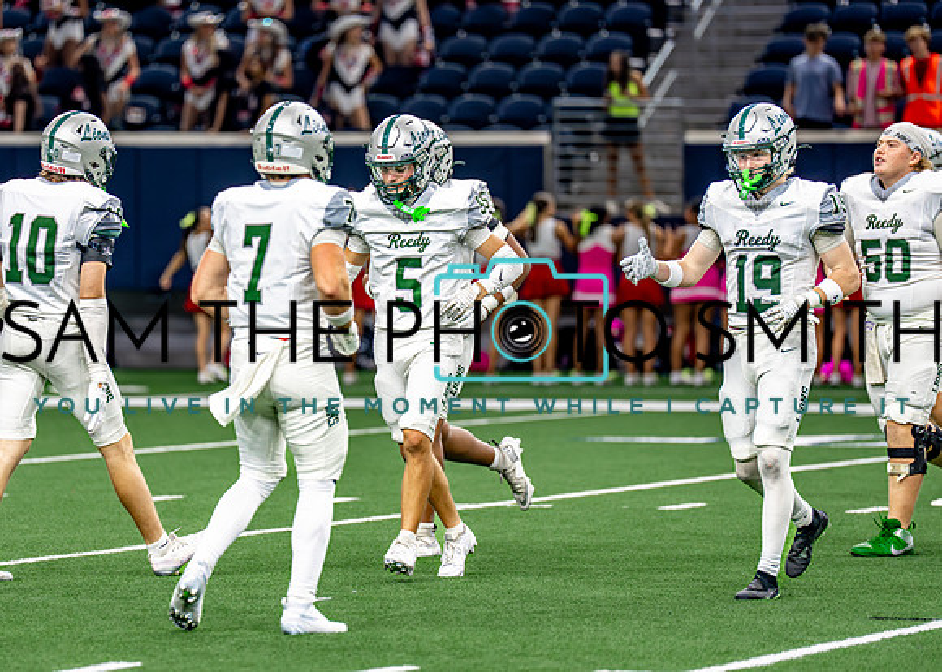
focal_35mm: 269
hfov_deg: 7.5
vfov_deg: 5.4
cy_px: 313
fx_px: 7194
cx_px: 384
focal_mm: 200
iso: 1000
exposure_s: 1/400
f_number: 2.8
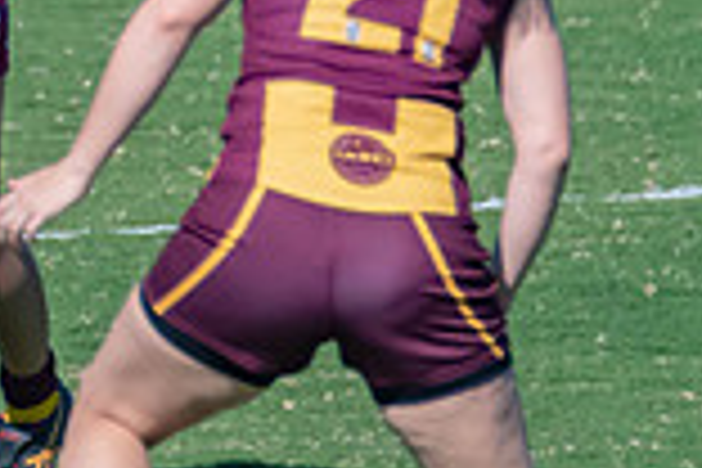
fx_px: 81328
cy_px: -215
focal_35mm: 4171
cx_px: -262
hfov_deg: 0.5
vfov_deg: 0.3
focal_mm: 600
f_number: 8
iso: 800
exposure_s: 1/3200
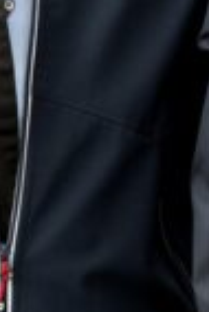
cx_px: 702
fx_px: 4699
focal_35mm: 541
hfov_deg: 2.5
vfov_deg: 3.8
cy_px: -114
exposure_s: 1/60
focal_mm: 64
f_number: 5.6
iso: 400
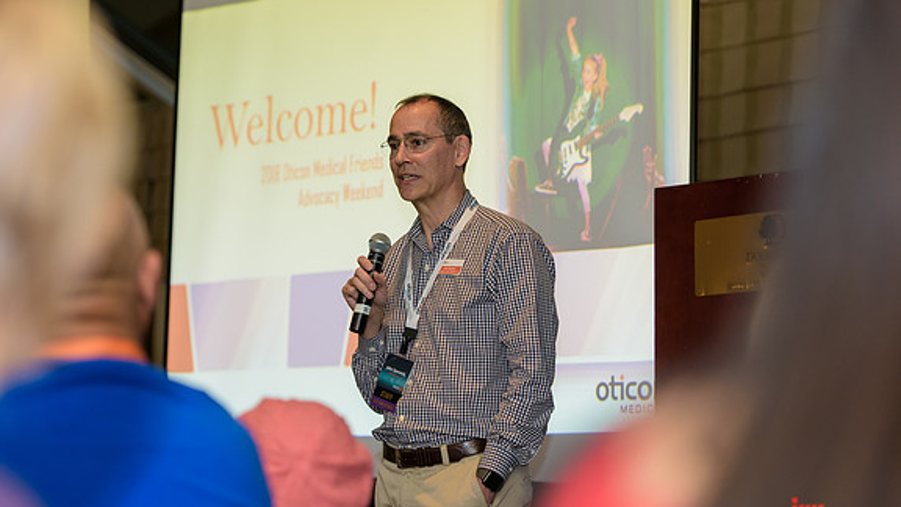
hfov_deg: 18.5
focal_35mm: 116
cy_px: 276
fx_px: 2771
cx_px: 449
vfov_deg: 10.4
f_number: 3.2
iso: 1250
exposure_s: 1/250
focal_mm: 110
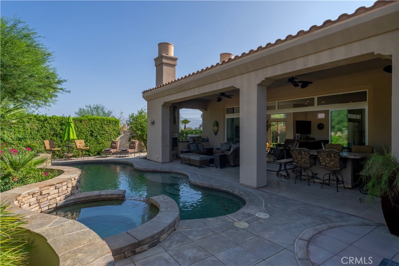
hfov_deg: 84.0
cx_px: 200
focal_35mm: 20
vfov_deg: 61.9
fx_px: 222
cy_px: 133
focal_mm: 20
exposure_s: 1/1600
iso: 400
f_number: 10
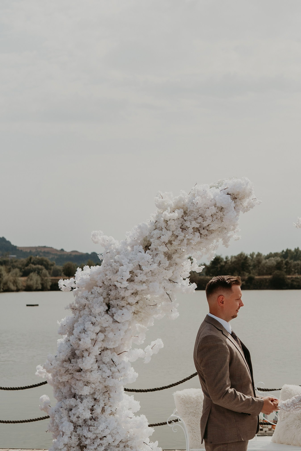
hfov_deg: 19.0
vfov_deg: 28.5
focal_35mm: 71
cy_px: 229
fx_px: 890
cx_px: 248
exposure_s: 1/2000
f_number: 3.2
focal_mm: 35
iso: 100
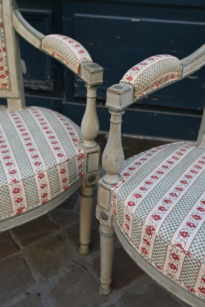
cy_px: 154
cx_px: 102
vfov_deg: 52.2
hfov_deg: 36.2
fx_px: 314
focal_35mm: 37
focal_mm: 24.5
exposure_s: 1/250
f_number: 5
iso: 200
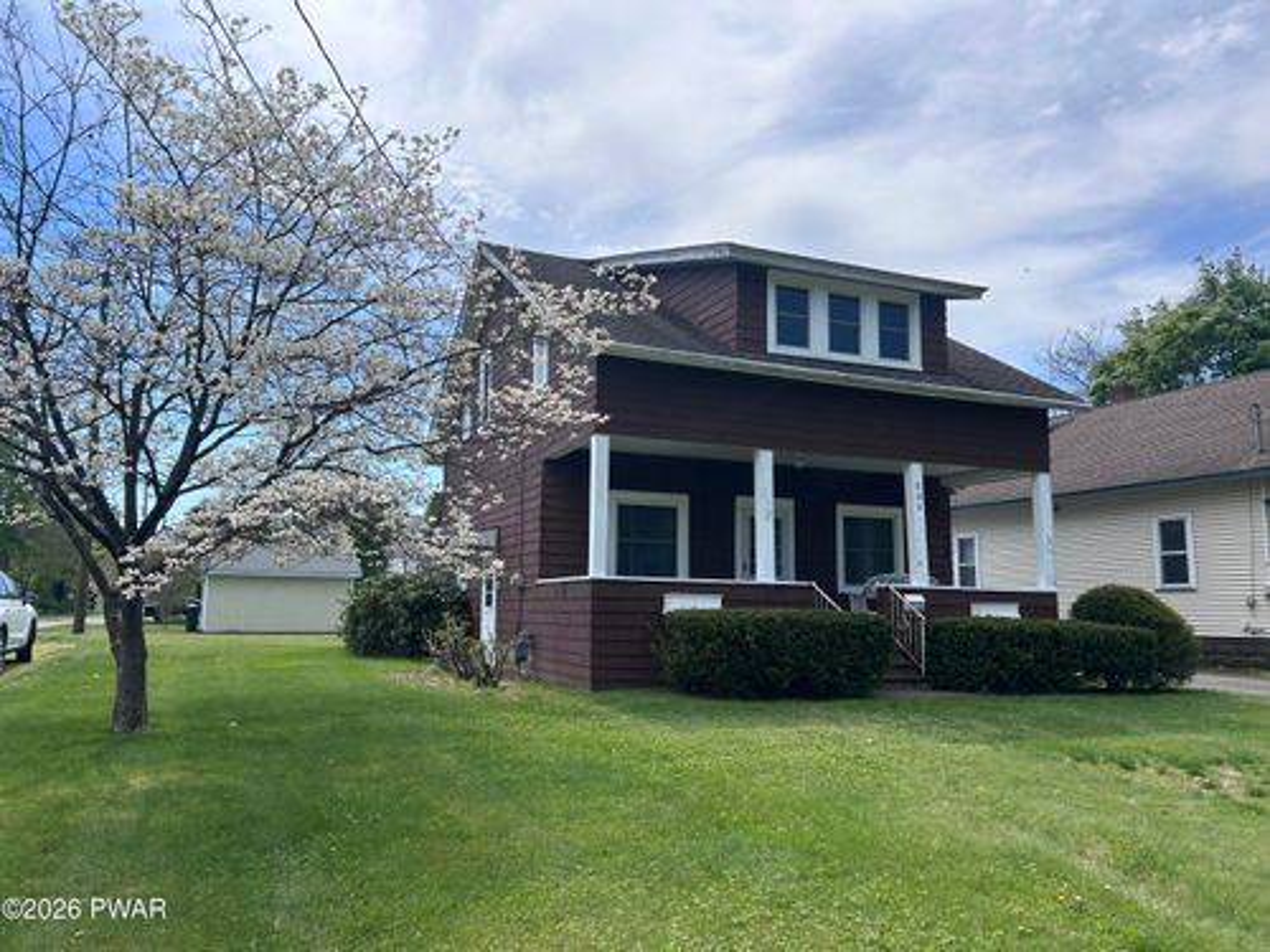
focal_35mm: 26
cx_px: 635
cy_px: 476
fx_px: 954
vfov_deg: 53.1
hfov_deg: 67.3
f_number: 1.5
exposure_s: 1/4444
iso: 50
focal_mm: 5.7
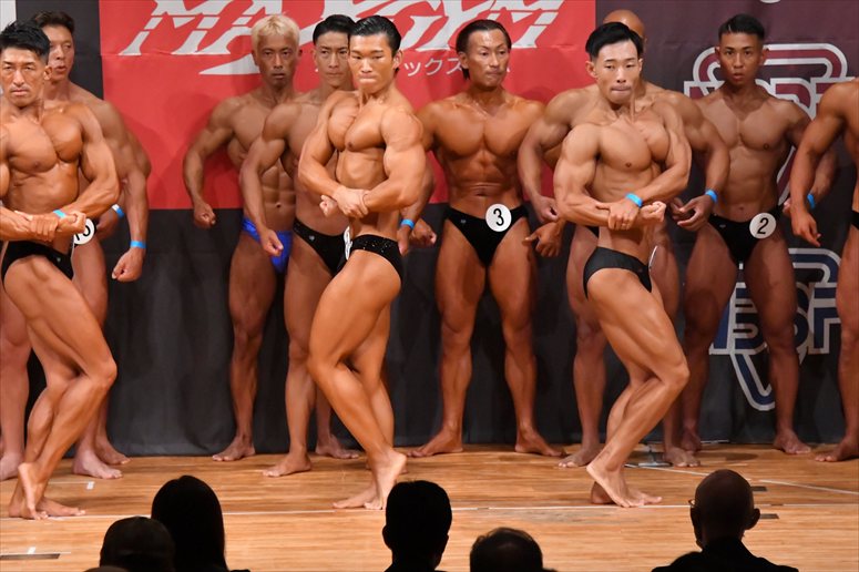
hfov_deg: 7.2
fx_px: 6797
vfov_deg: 4.8
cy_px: 286
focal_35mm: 285
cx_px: 430
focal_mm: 190
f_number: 5.6
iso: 10000
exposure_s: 1/400
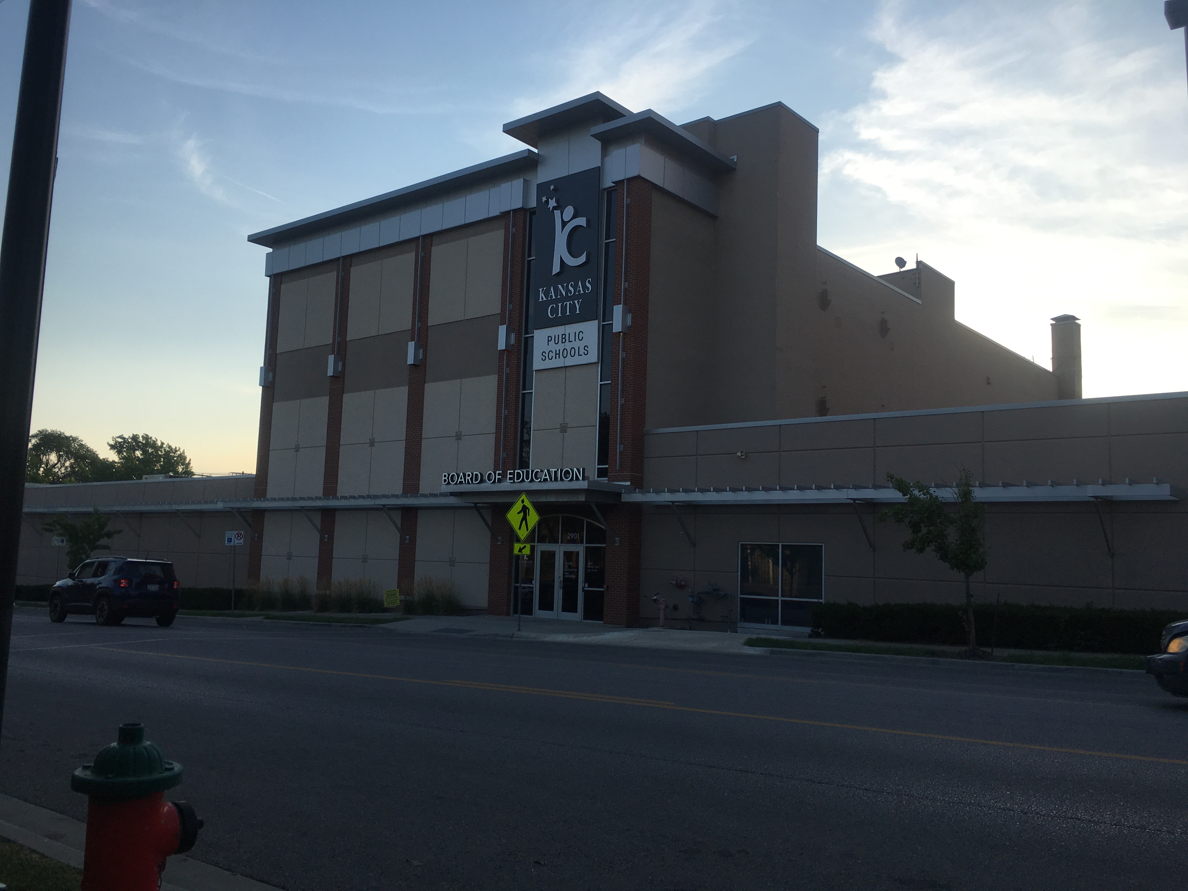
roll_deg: -1.7
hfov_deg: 61.7
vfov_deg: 48.2
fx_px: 995
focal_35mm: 29
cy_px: 446
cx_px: 594
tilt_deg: +5.9
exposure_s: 1/1068
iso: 25
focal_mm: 4.15
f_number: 2.2
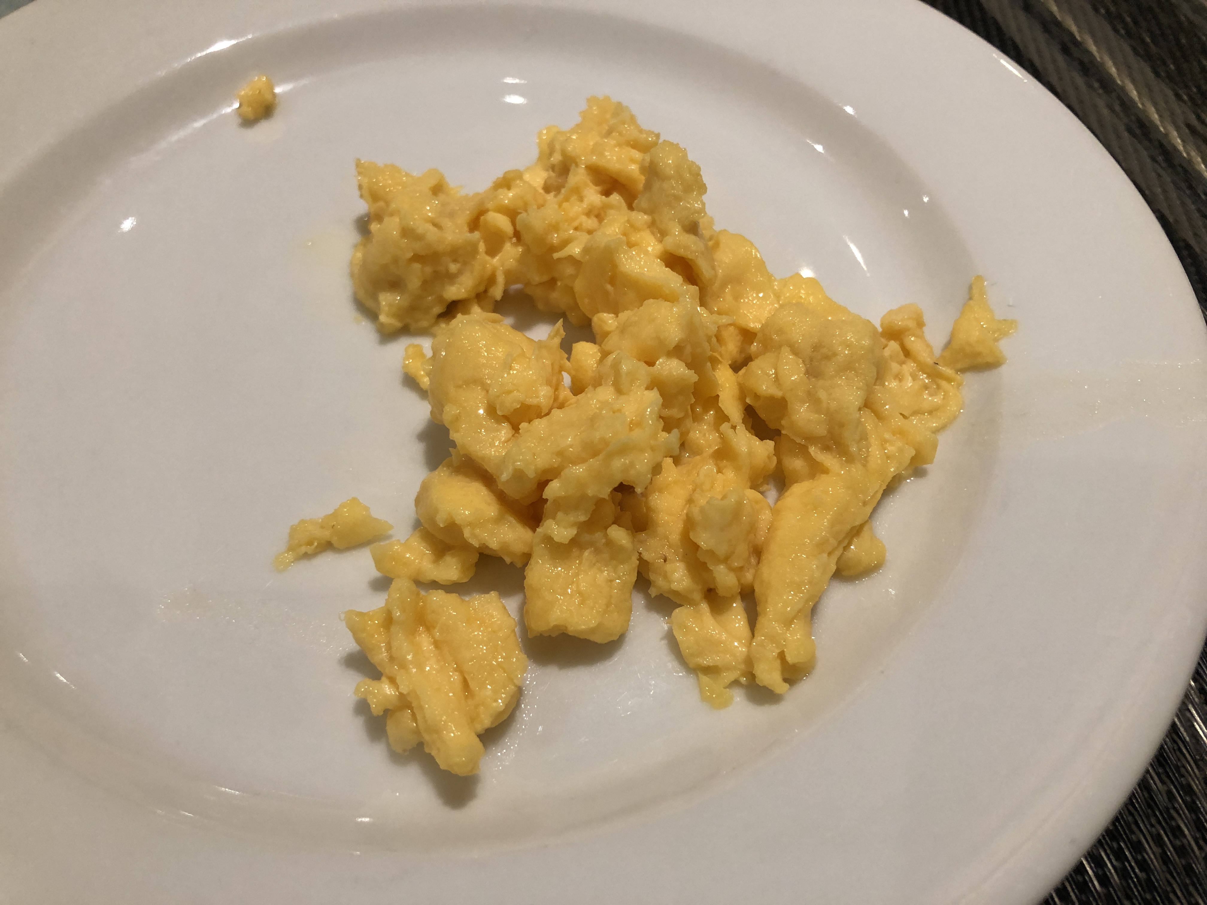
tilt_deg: -53.2
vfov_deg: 49.7
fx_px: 976
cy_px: 452
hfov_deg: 63.4
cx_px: 604
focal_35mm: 28
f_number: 1.8
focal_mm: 3.99
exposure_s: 1/25
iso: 40
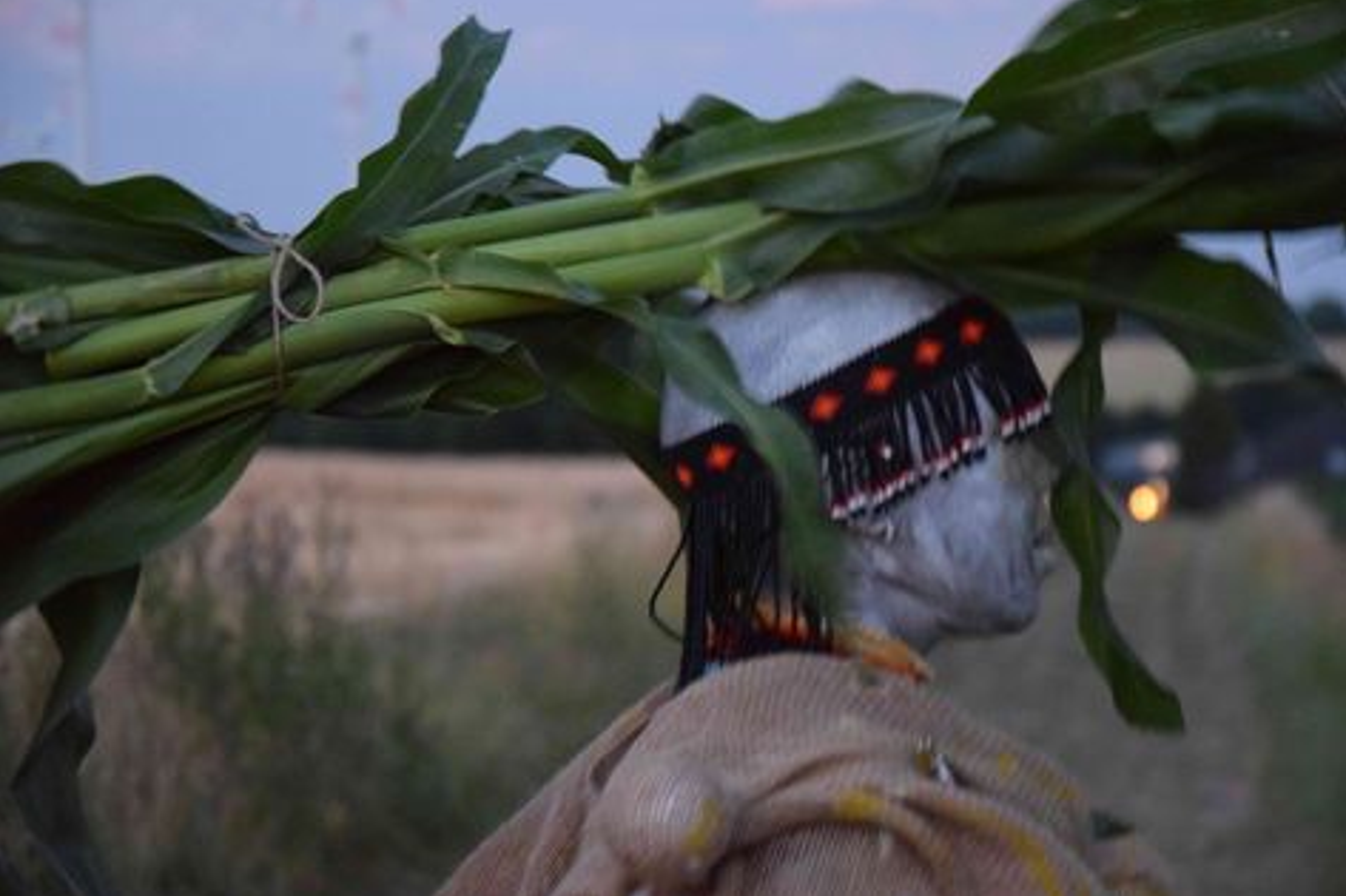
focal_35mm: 132
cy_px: 442
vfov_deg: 10.4
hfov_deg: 15.6
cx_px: 691
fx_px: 4915
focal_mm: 85
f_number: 5.6
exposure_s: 1/4
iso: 6400
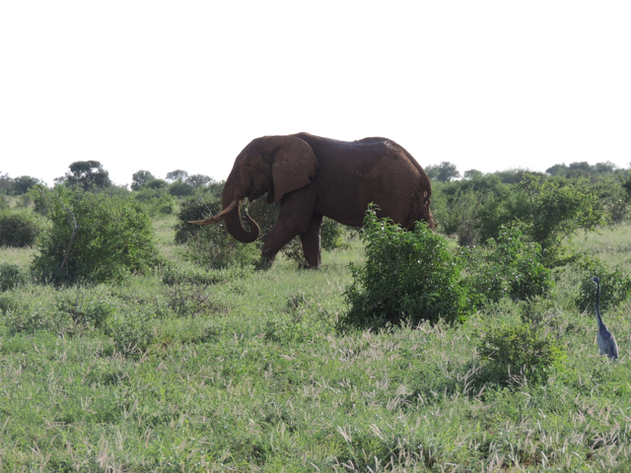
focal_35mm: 200
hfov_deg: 9.9
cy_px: 236
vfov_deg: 7.4
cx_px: 316
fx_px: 3646
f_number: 4.6
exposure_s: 1/400
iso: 100
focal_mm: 35.6
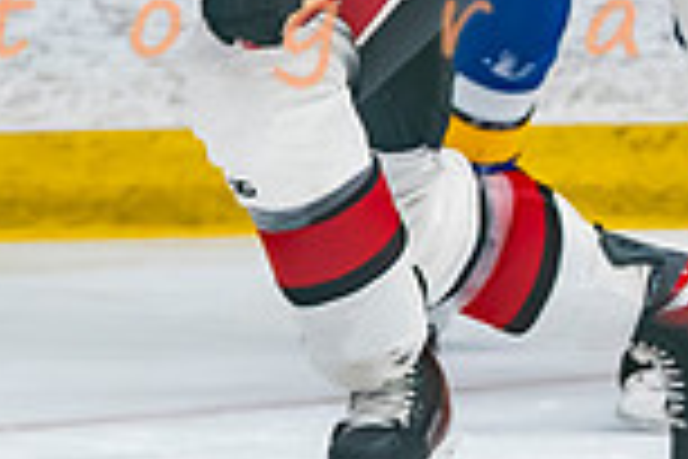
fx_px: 17027
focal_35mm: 891
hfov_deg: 2.3
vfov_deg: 1.5
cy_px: -156
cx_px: 629
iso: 2500
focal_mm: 130
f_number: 2.8
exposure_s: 1/640
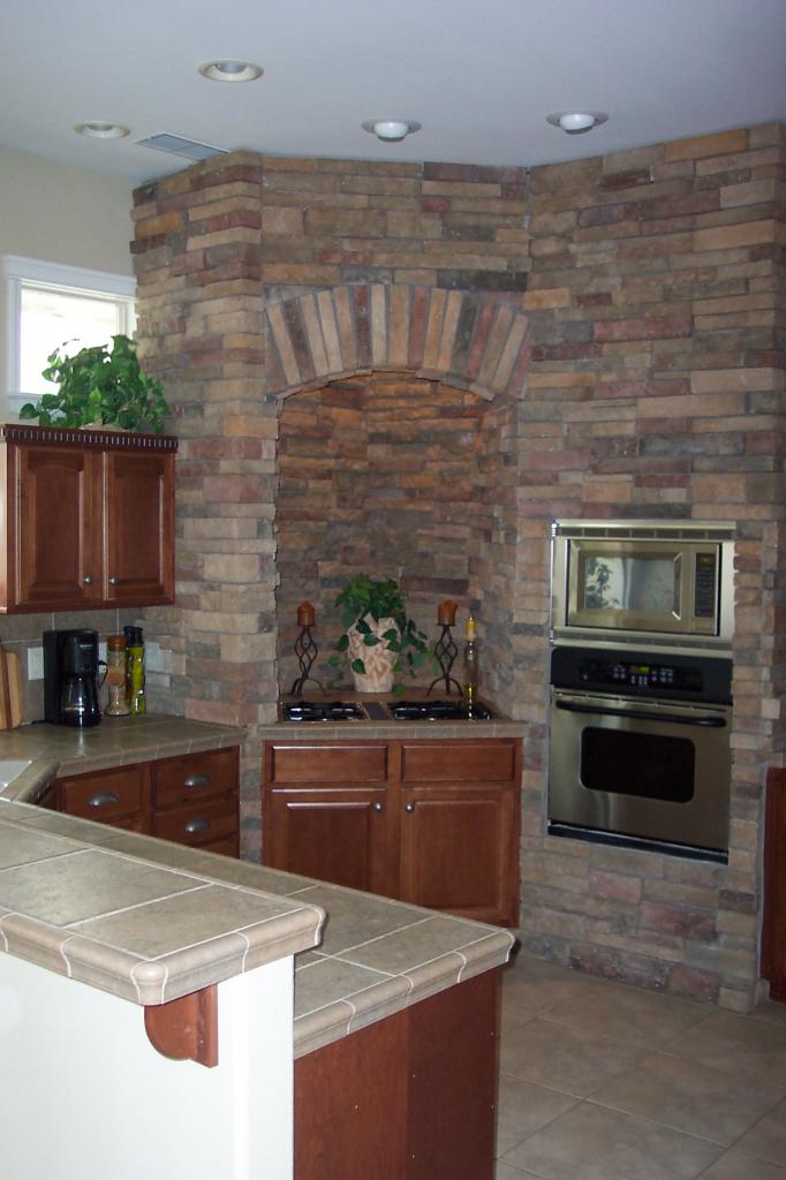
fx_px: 1245
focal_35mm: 38
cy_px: 590
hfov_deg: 35.0
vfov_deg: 50.7
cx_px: 393
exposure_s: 1/30
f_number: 2.8
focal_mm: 8
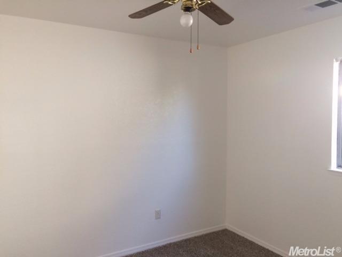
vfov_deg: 48.2
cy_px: 128
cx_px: 171
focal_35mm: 29
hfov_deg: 61.7
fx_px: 287
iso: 40
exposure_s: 1/30
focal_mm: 4.15
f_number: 2.2
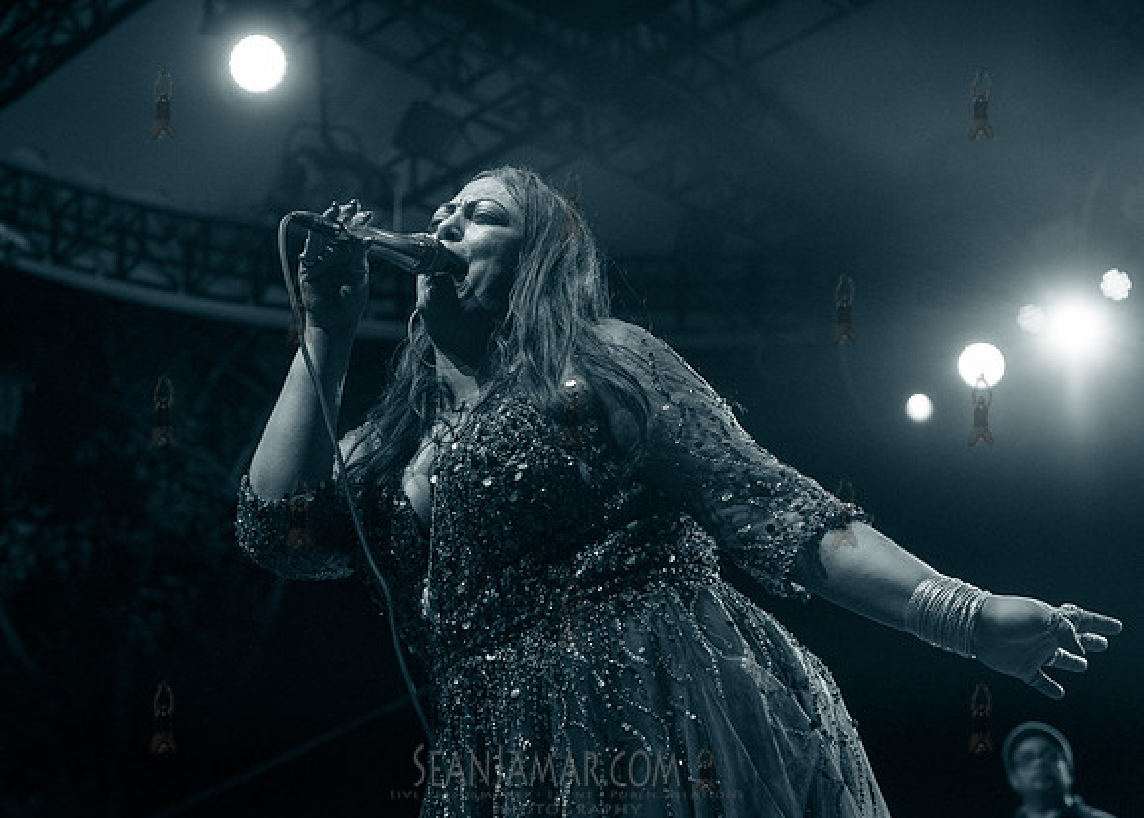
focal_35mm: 67
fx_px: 2186
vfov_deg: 21.2
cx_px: 429
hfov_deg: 29.2
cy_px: 403
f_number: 4
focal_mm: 55
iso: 2500
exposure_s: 1/1600
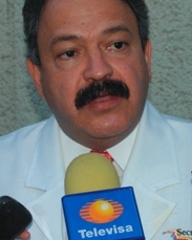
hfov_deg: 14.0
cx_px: 126
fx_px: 782
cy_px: 101
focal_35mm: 110
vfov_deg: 17.5
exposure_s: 1/320
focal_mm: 40
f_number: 8
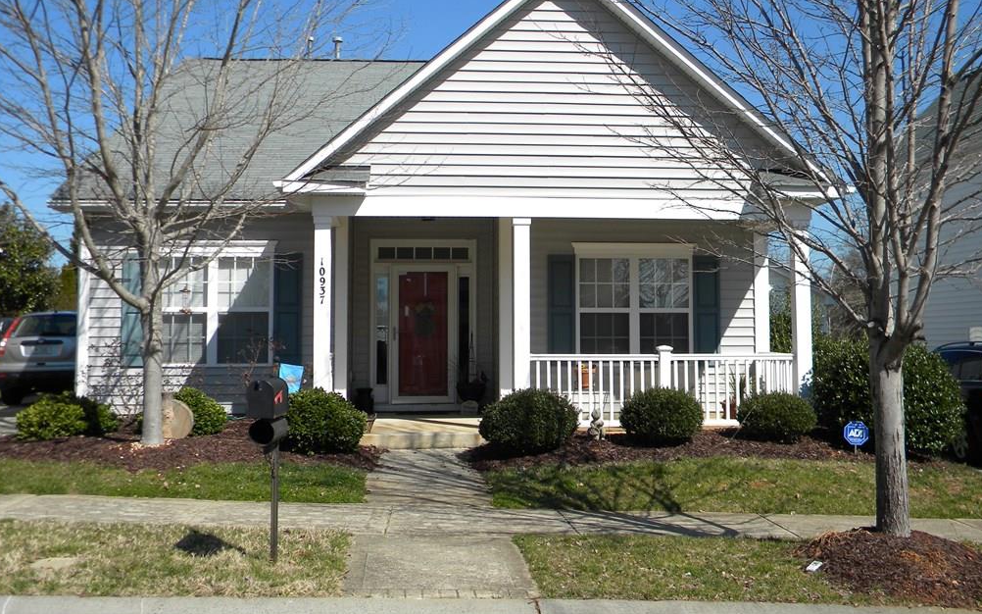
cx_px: 493
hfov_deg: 50.4
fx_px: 1044
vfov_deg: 32.7
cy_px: 263
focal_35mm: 39
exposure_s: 1/264
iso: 80
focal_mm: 6.4
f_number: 7.4
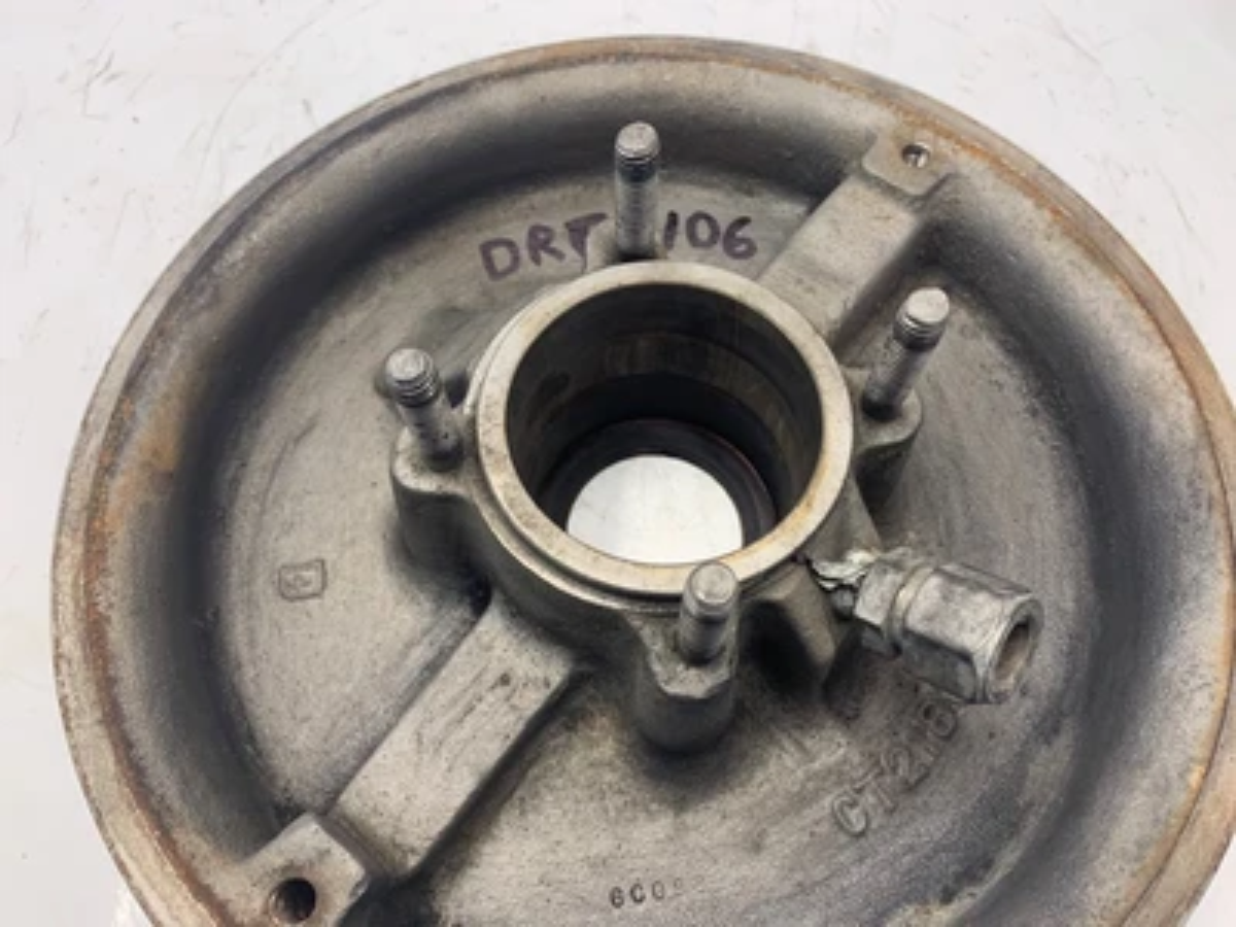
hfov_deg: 67.3
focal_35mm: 26
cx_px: 618
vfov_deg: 53.1
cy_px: 464
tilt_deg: -64.6
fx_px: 928
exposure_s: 1/83
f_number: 1.8
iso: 100
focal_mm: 4.25
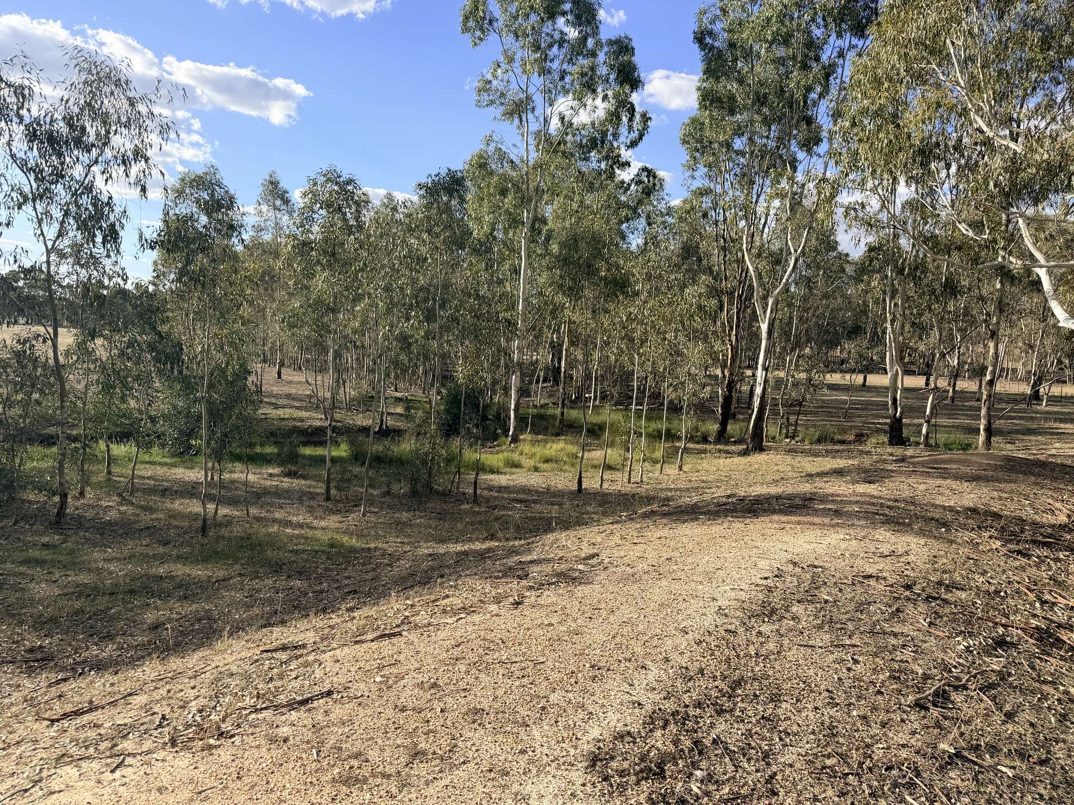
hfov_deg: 71.6
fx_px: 745
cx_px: 537
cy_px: 402
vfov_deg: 56.8
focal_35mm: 24
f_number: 1.78
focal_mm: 6.76
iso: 80
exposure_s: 1/2703
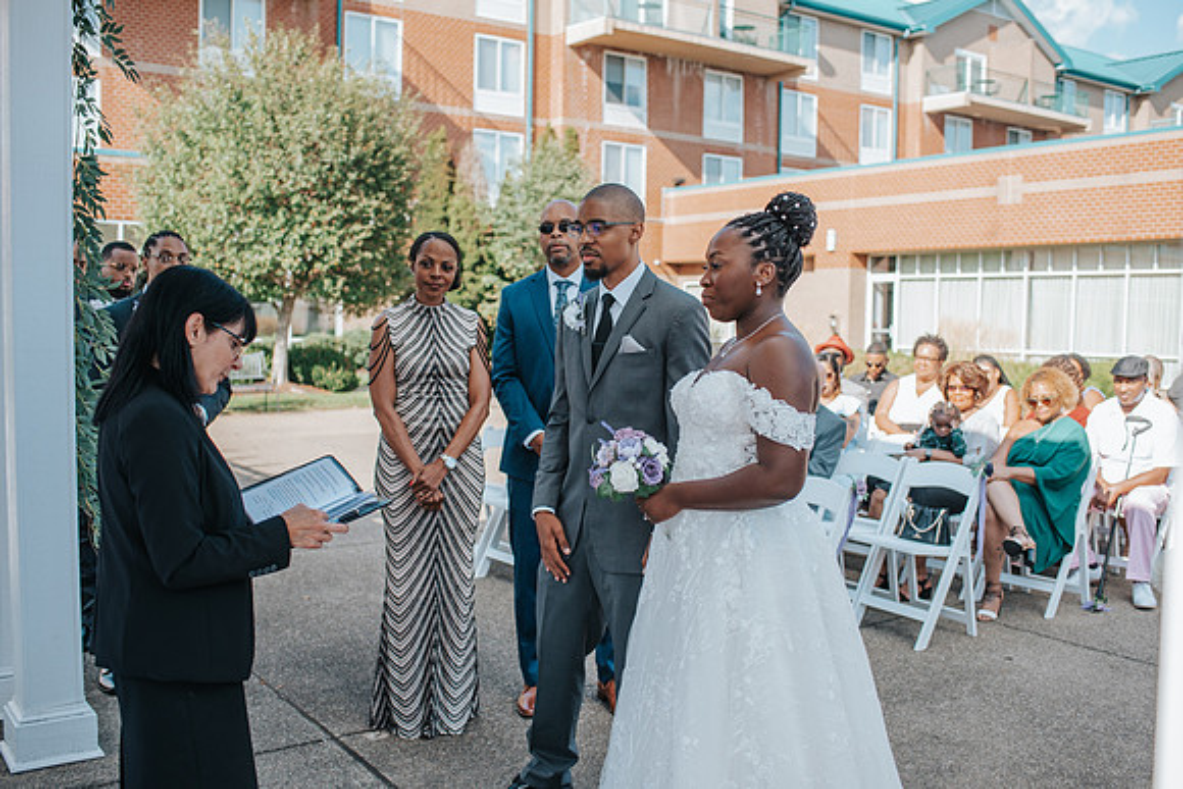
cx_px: 592
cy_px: 394
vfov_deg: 37.2
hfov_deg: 53.5
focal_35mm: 36
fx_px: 1172
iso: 200
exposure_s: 1/1250
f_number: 3.2
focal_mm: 35
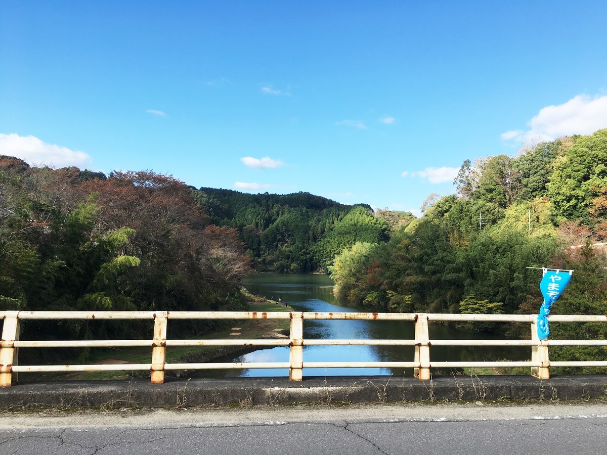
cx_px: 304
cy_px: 228
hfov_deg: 61.7
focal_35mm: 29
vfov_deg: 48.2
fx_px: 509
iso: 25
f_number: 2.2
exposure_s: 1/884
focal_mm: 4.15
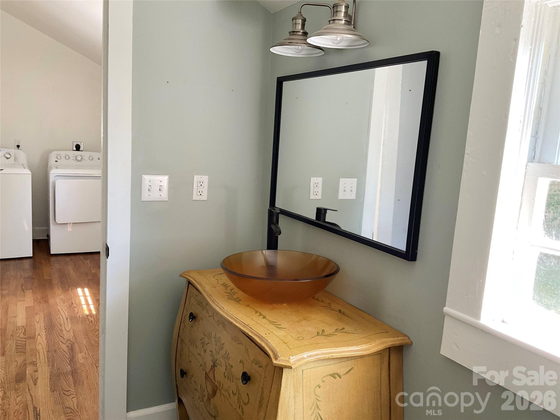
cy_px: 210
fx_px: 469
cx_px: 280
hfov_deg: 61.7
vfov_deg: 48.2
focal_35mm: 29
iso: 80
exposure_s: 1/60
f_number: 1.8
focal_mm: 3
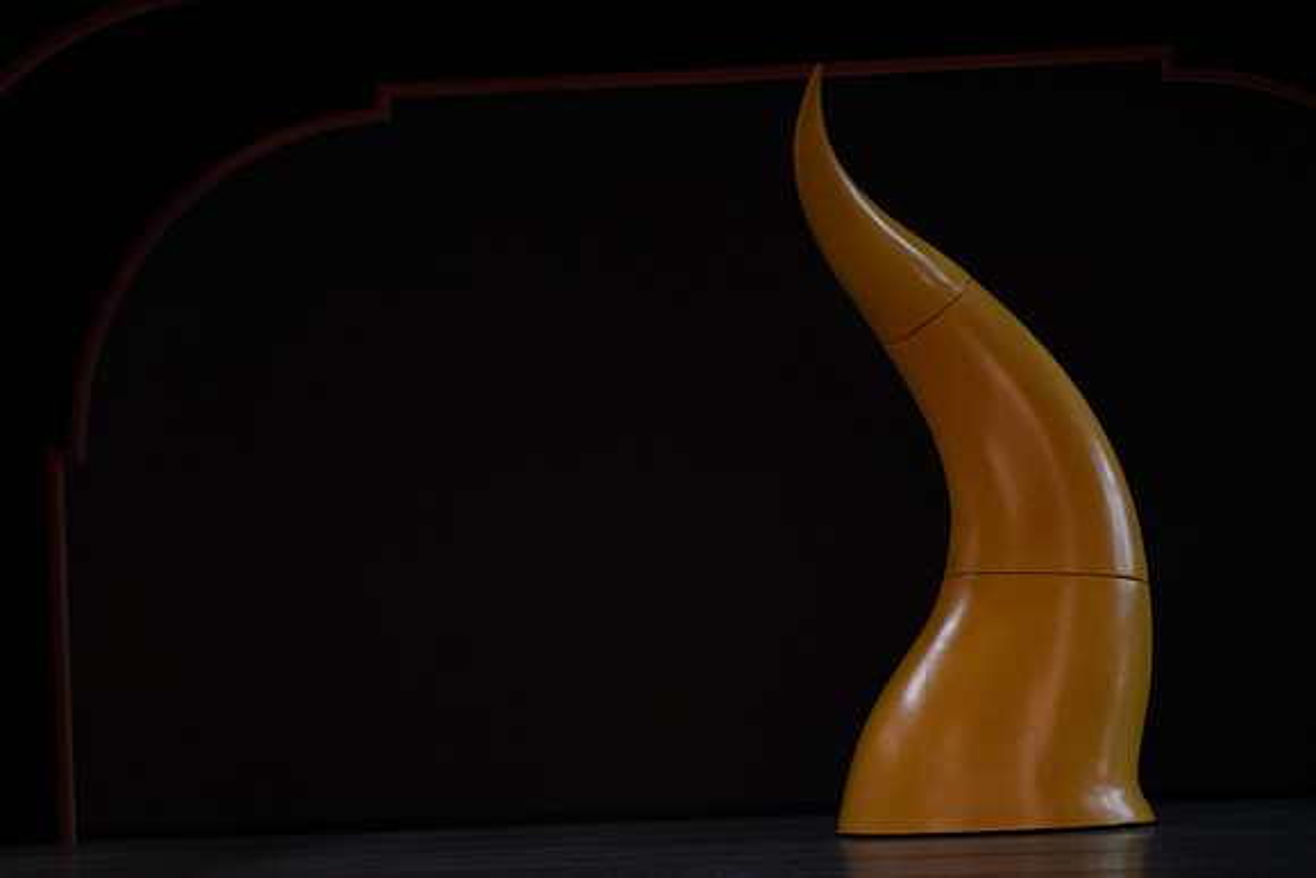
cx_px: 658
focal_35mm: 100
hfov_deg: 20.4
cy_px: 439
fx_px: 3656
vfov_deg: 13.7
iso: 3200
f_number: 2.8
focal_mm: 100
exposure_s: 1/30
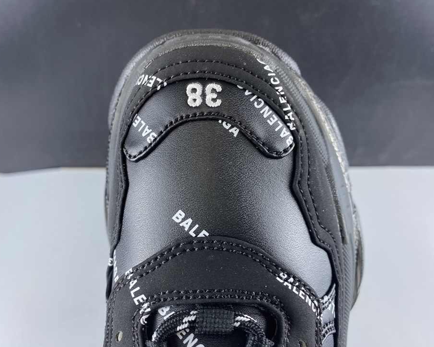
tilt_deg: -45.3
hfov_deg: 62.2
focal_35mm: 28
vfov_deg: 51.5
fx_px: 360
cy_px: 170
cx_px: 209
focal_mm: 4.25
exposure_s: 1/50
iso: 80
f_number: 1.8
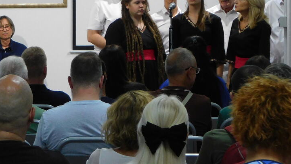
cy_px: 57
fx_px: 1119
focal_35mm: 145
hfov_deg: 14.7
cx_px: 51
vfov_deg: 8.4
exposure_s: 1/20
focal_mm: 14.2
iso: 400
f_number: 4.4
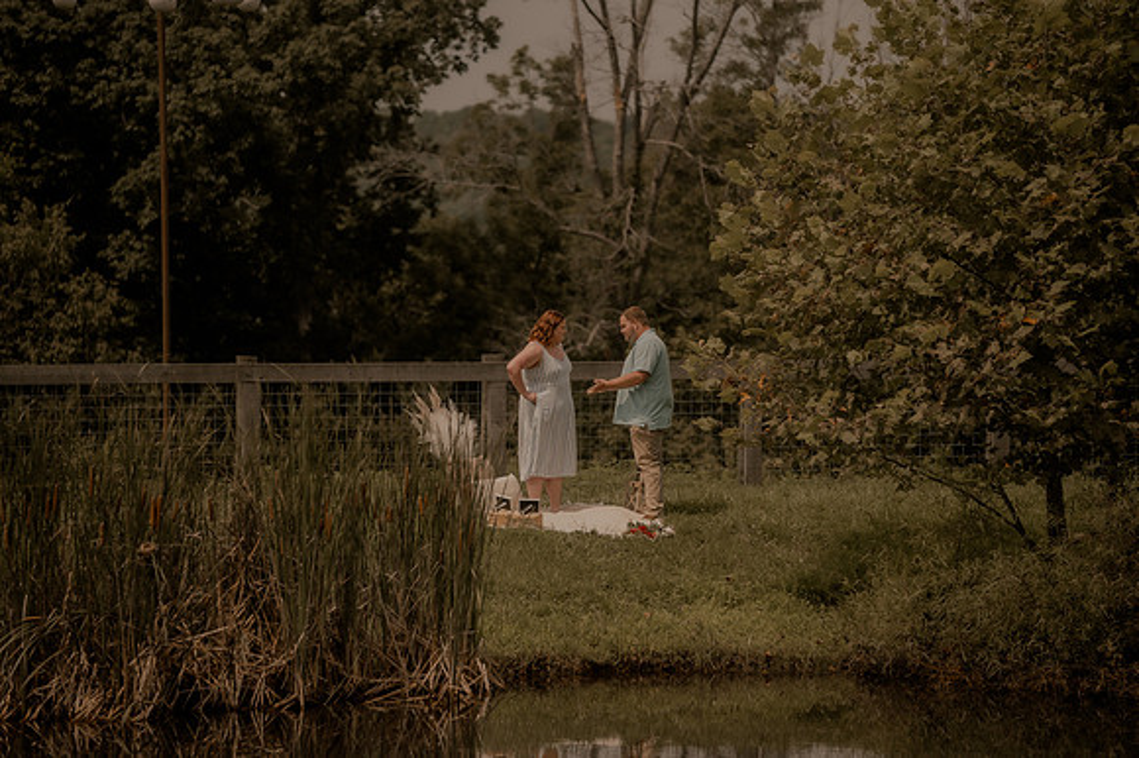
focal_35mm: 162
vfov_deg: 8.5
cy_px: 385
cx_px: 551
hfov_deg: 12.7
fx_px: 5127
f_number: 2.8
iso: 125
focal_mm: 155
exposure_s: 1/1600
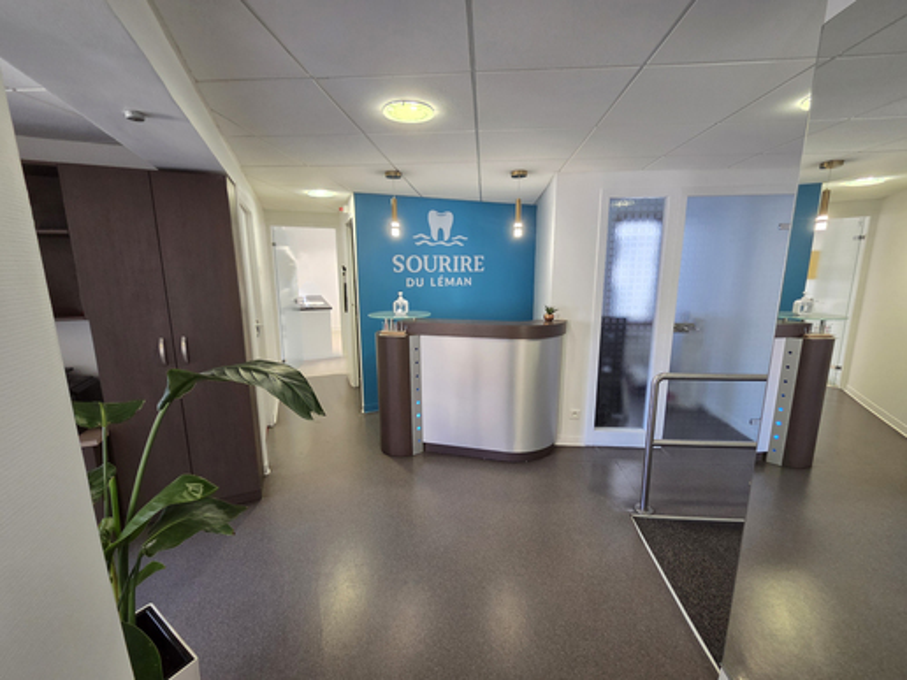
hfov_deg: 106.2
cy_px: 340
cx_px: 454
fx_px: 341
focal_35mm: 13
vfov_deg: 89.9
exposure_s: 1/50
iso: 250
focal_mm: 2.2
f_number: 2.2
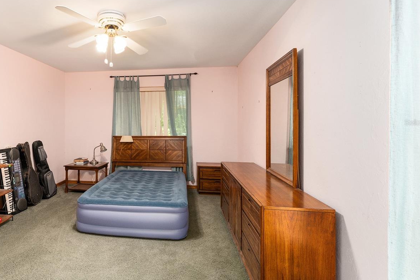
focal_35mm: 19
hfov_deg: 84.8
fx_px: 222
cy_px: 122
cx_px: 151
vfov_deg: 64.3
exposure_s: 1/30
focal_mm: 14
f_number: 7.1
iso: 2500
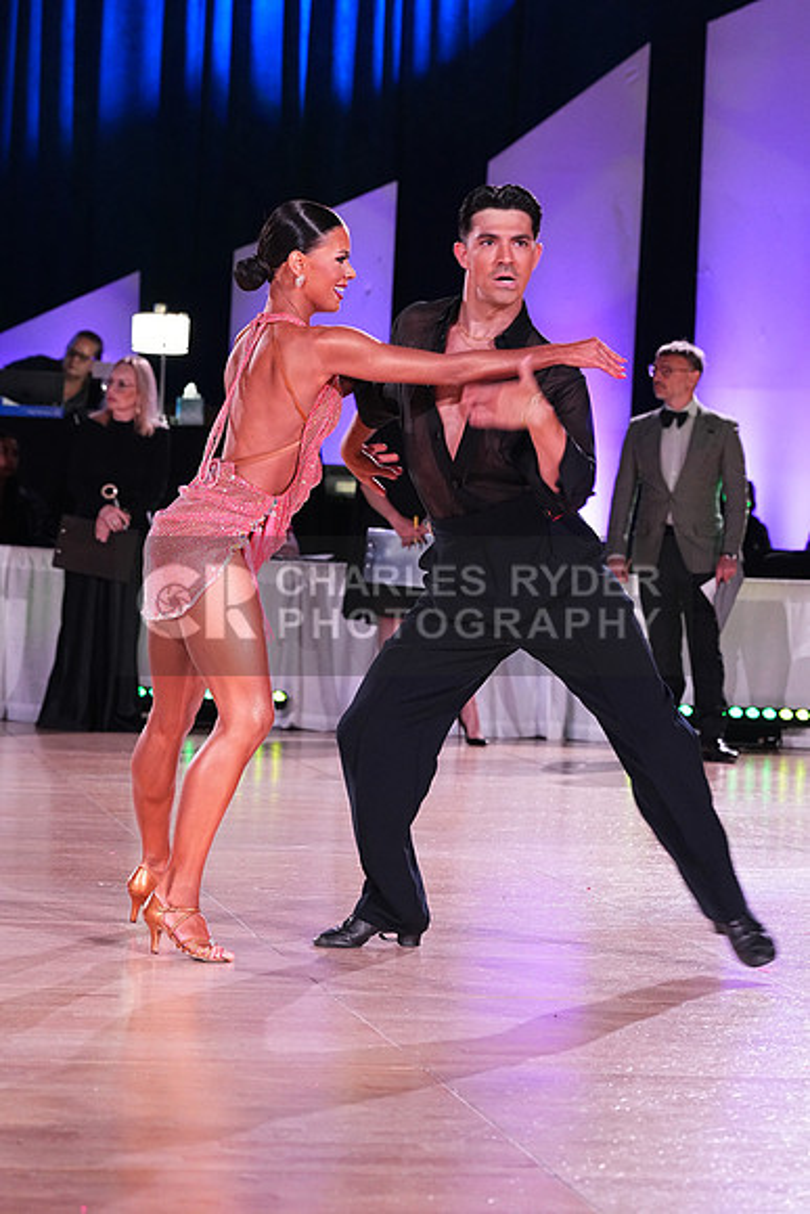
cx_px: 405
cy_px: 607
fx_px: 3575
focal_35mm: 106
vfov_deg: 19.3
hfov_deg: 12.9
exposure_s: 1/200
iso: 4000
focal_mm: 106
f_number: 5.6
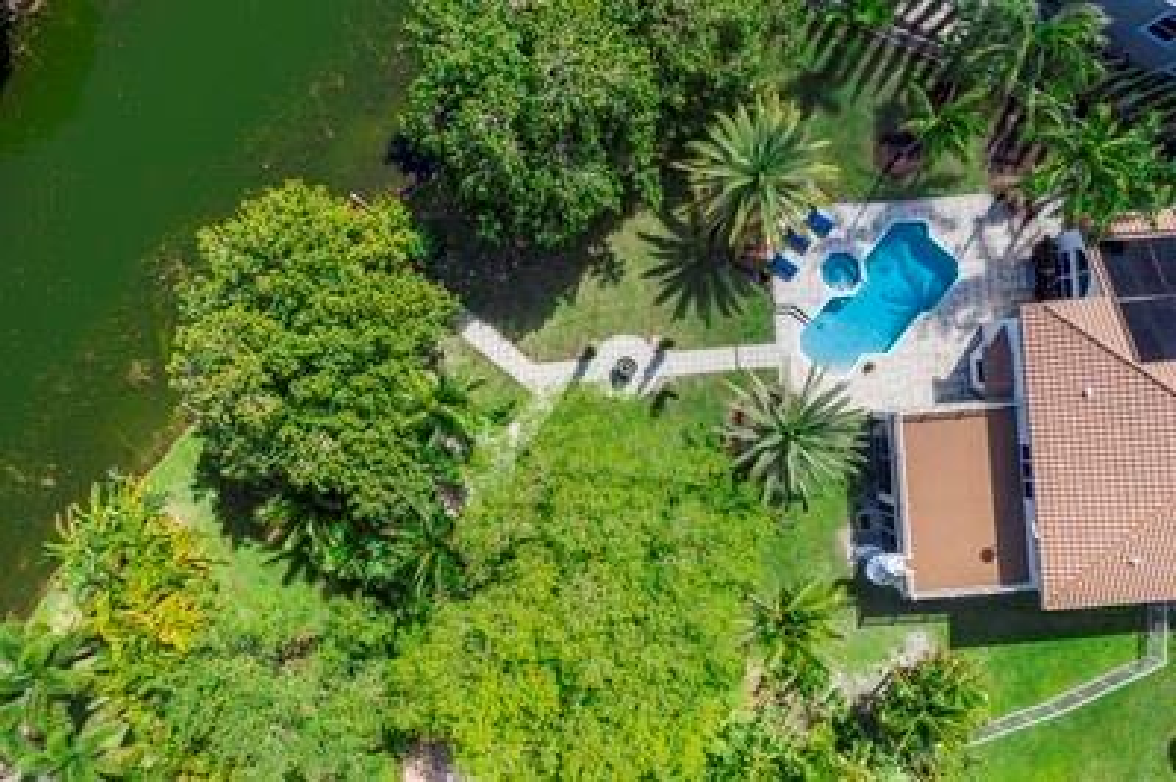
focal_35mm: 28
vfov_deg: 46.3
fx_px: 914
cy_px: 391
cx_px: 588
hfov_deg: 65.5
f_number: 5.6
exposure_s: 1/320
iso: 100
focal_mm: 10.26
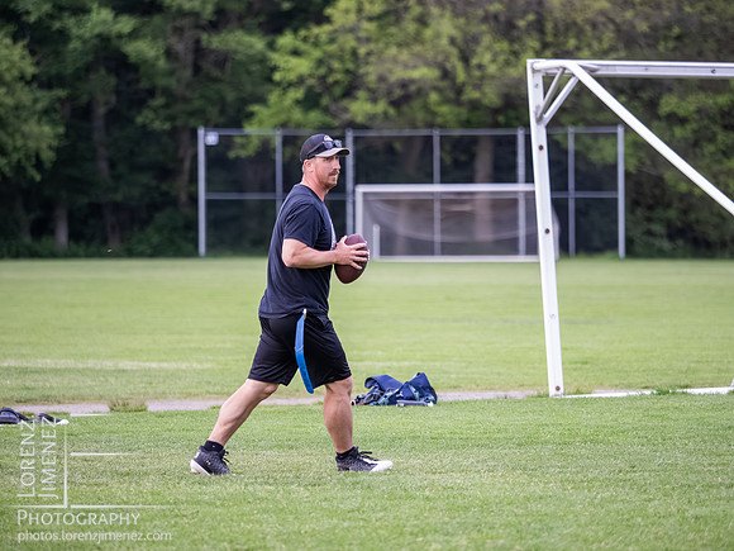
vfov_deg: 5.0
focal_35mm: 300
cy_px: 276
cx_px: 367
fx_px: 6361
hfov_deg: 6.6
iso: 2500
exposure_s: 1/1250
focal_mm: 150
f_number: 2.8
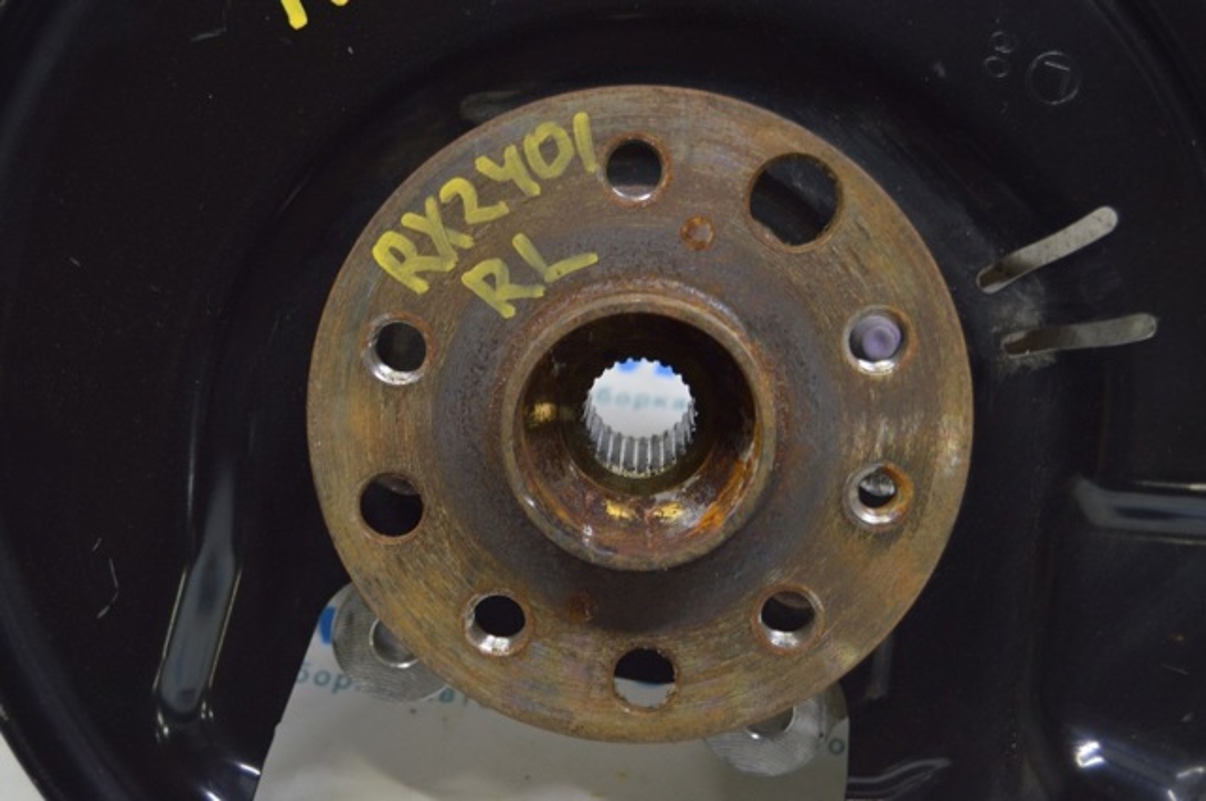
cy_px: 400
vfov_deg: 23.7
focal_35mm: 57
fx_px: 1907
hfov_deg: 35.1
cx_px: 603
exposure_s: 1/20
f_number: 5.6
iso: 400
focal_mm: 38
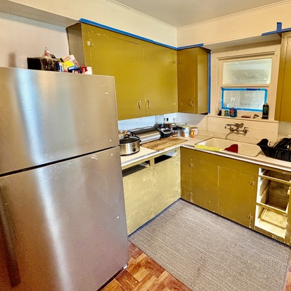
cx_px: 202
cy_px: 124
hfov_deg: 74.4
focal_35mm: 19
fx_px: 181
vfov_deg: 77.2
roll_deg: -0.6
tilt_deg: -10.7
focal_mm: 2.22
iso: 800
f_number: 2.2
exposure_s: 1/60
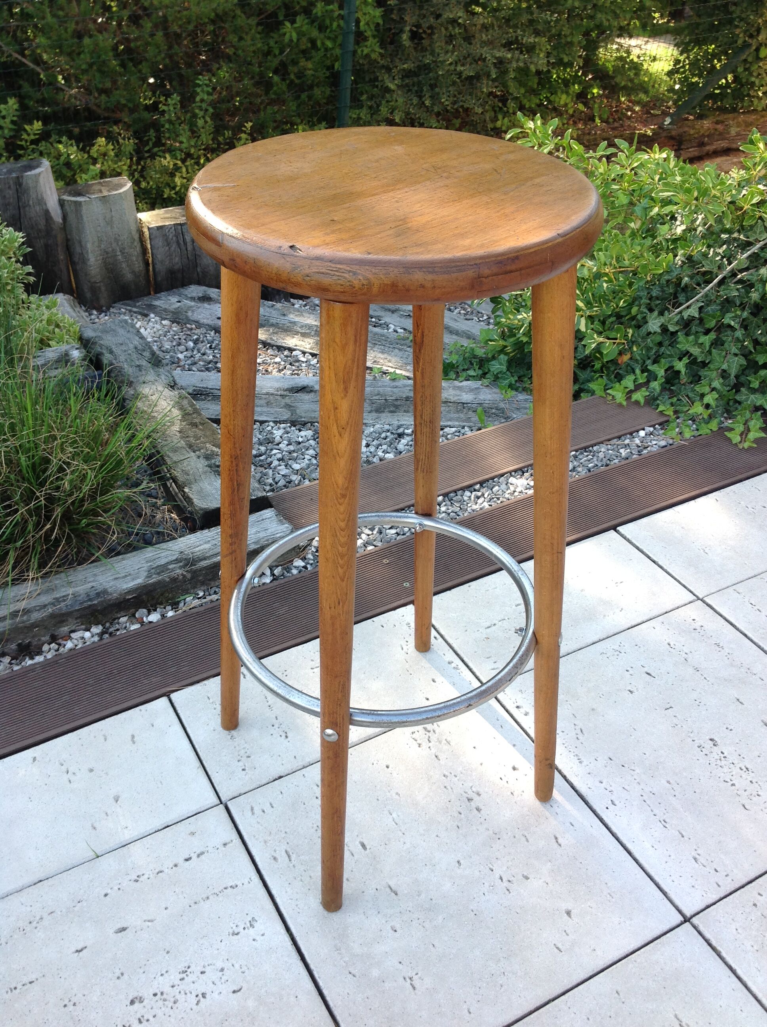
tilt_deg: -37.7
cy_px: 514
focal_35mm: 35
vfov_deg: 52.7
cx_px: 384
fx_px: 1037
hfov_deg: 40.6
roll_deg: -0.5
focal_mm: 4.28
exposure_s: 1/166
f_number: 2.4
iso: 50
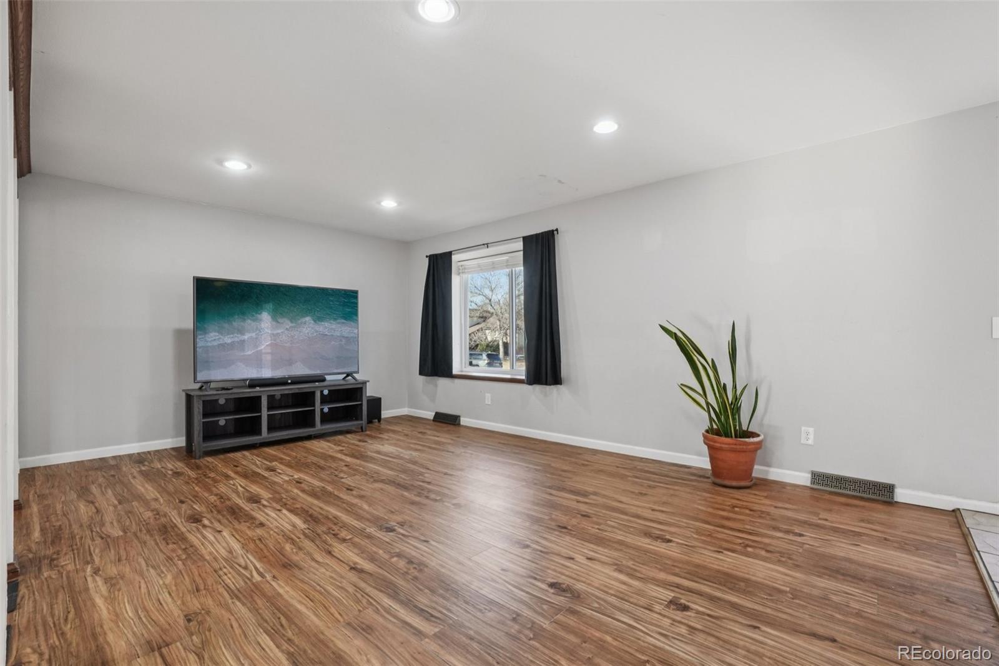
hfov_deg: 100.4
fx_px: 416
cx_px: 500
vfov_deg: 77.3
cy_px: 333
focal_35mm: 15
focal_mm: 10
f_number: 8
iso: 1000
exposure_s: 1/80
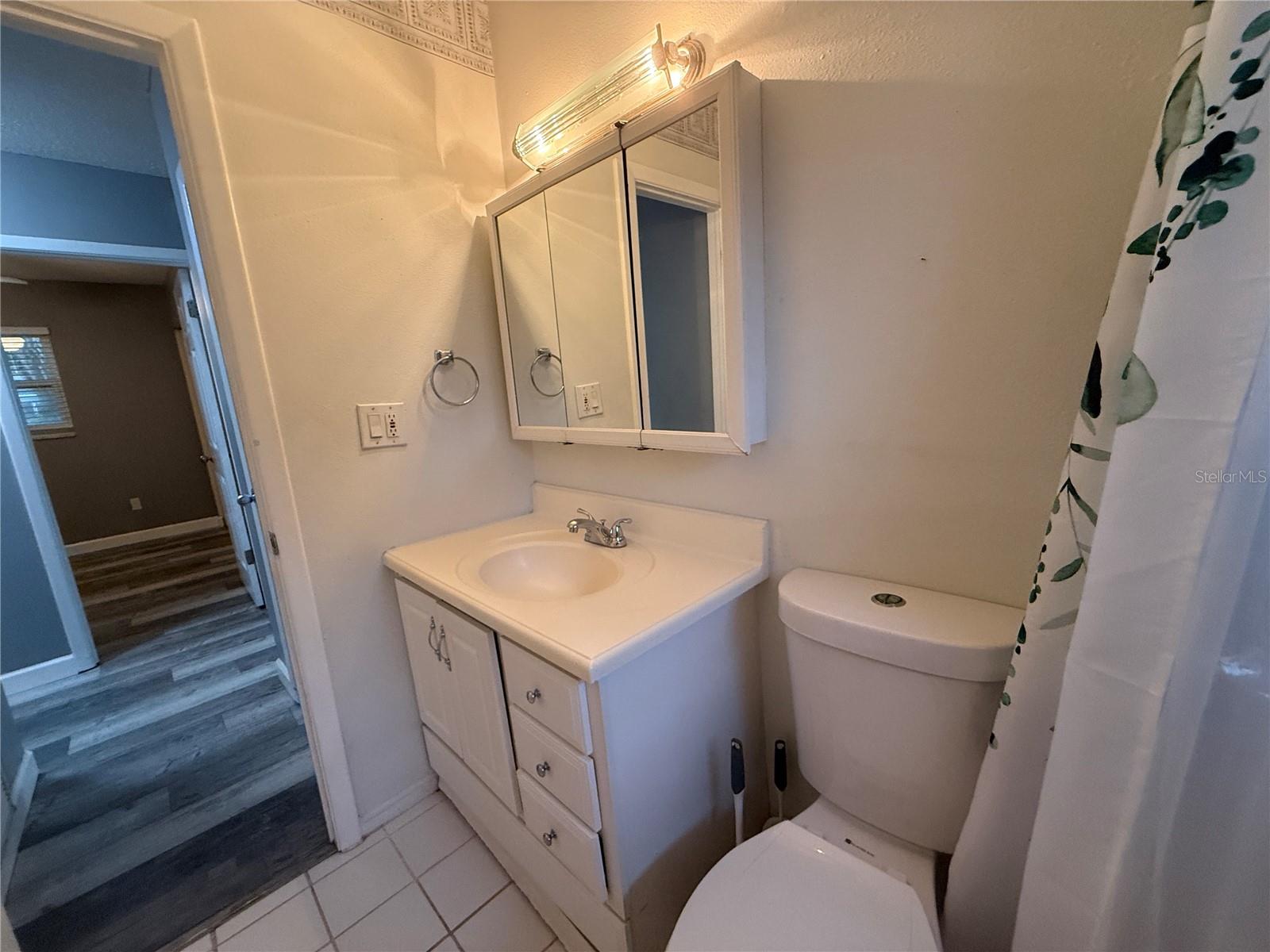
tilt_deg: -11.1
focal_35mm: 14
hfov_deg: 102.1
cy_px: 476
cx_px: 635
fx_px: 514
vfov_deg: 85.7
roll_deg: +4.2
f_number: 2.2
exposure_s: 1/60
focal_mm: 2.22
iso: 400
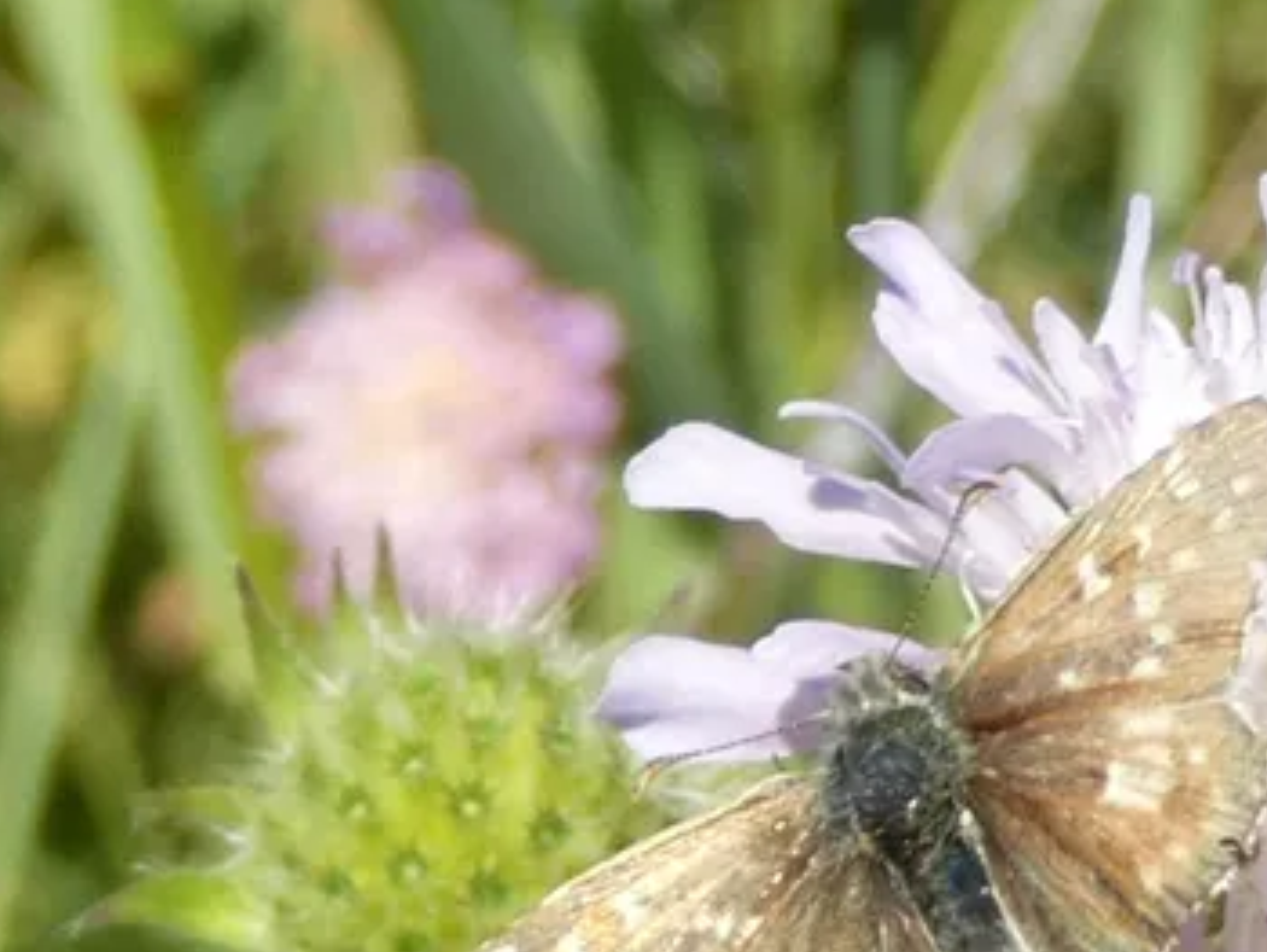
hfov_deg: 10.3
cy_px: 836
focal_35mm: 192
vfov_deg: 7.7
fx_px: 7032
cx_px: 1064
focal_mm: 18.8
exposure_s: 1/125
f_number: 4.9
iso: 80
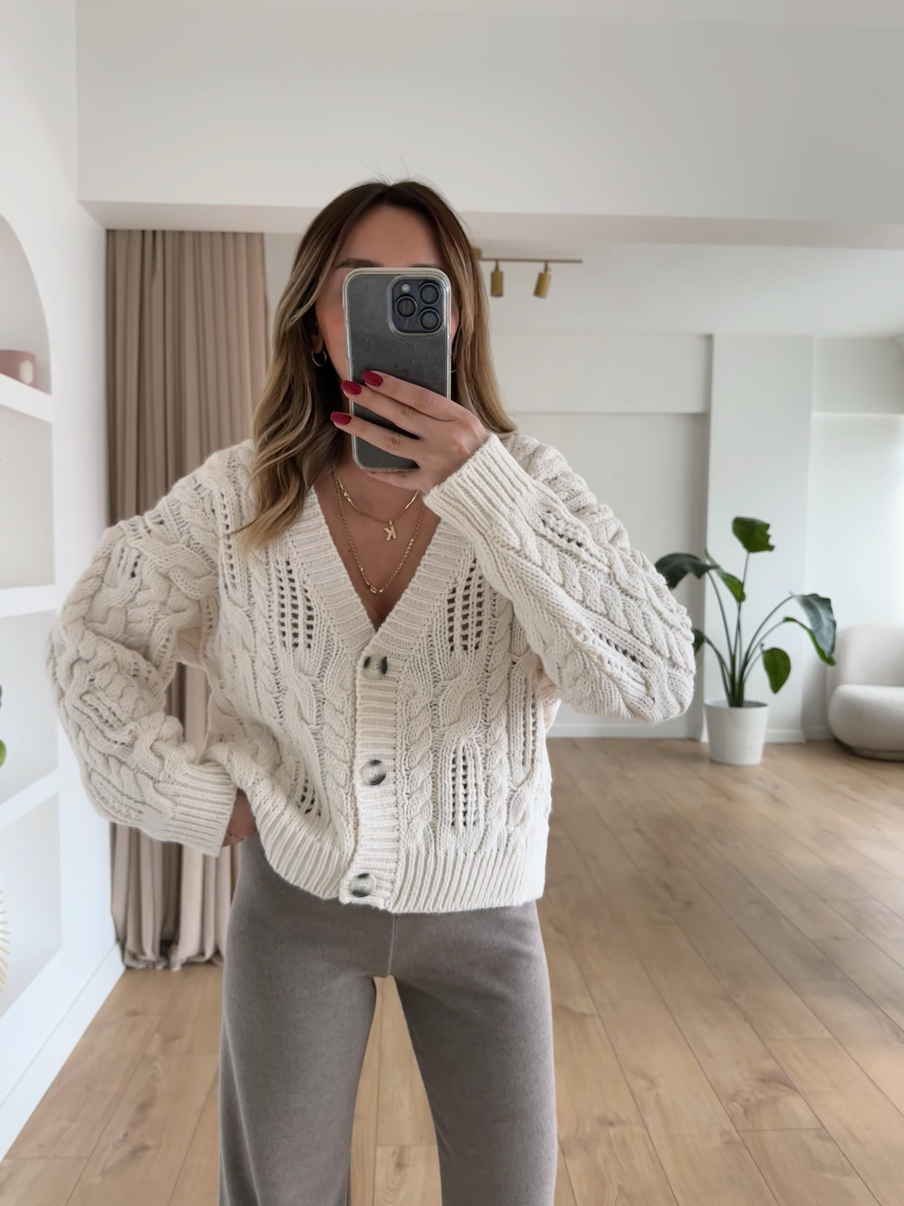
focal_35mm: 24
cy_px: 603
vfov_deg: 71.6
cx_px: 452
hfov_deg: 56.8
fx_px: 836
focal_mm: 6.86
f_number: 1.78
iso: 320
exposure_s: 1/60
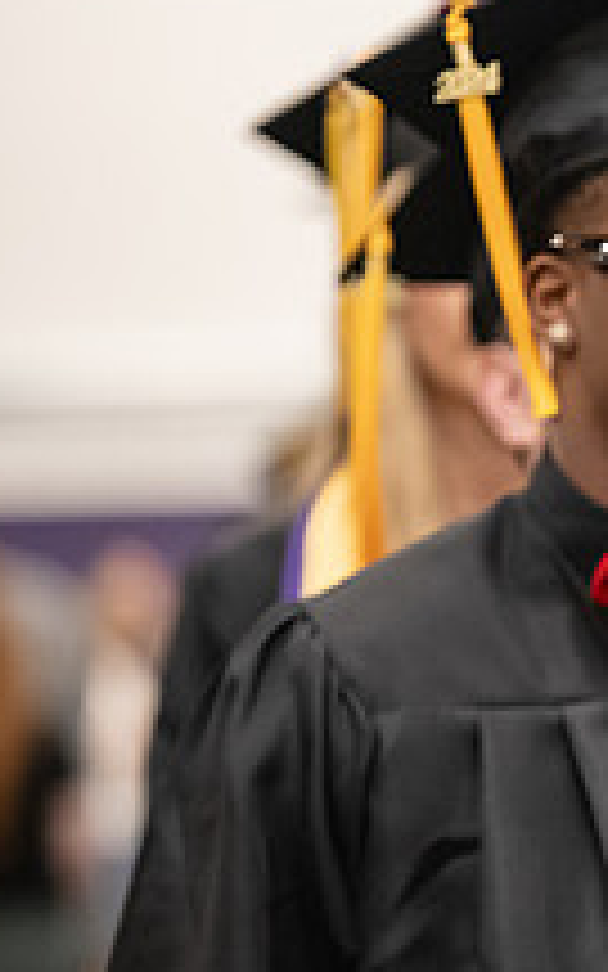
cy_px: 808
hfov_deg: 3.1
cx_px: 1202
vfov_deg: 4.9
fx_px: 11268
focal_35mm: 425
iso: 3200
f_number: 3.2
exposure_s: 1/200
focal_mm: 155
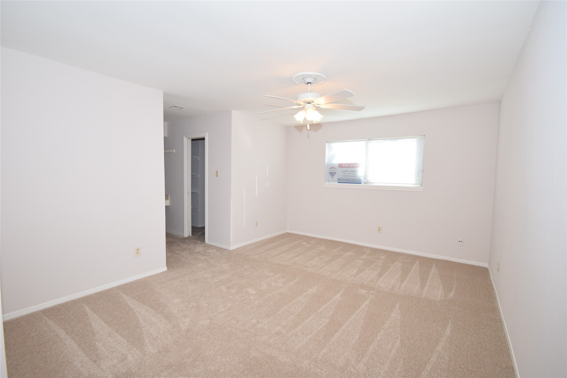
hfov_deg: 100.4
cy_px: 189
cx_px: 284
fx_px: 236
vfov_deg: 77.3
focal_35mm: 15
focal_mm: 10
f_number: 5.6
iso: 720
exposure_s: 1/125
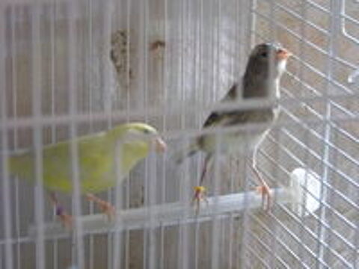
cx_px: 180
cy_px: 134
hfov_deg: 16.4
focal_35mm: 120
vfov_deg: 12.3
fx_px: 1245
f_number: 4
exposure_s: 1/15
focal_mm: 21.6
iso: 800
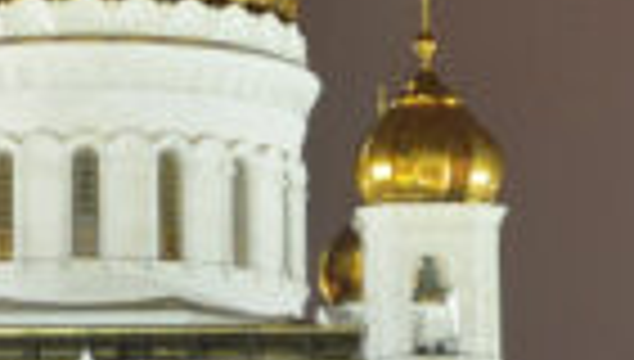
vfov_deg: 4.5
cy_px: 200
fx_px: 4599
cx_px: 274
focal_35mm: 273
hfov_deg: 7.9
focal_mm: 24
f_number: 3.8
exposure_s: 1
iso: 100
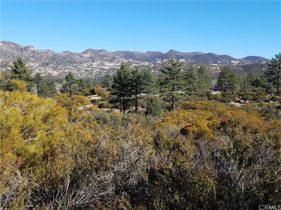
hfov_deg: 67.3
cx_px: 140
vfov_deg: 53.1
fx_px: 211
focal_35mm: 26
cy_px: 105
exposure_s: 1/2004
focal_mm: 4.2
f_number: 1.7
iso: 50
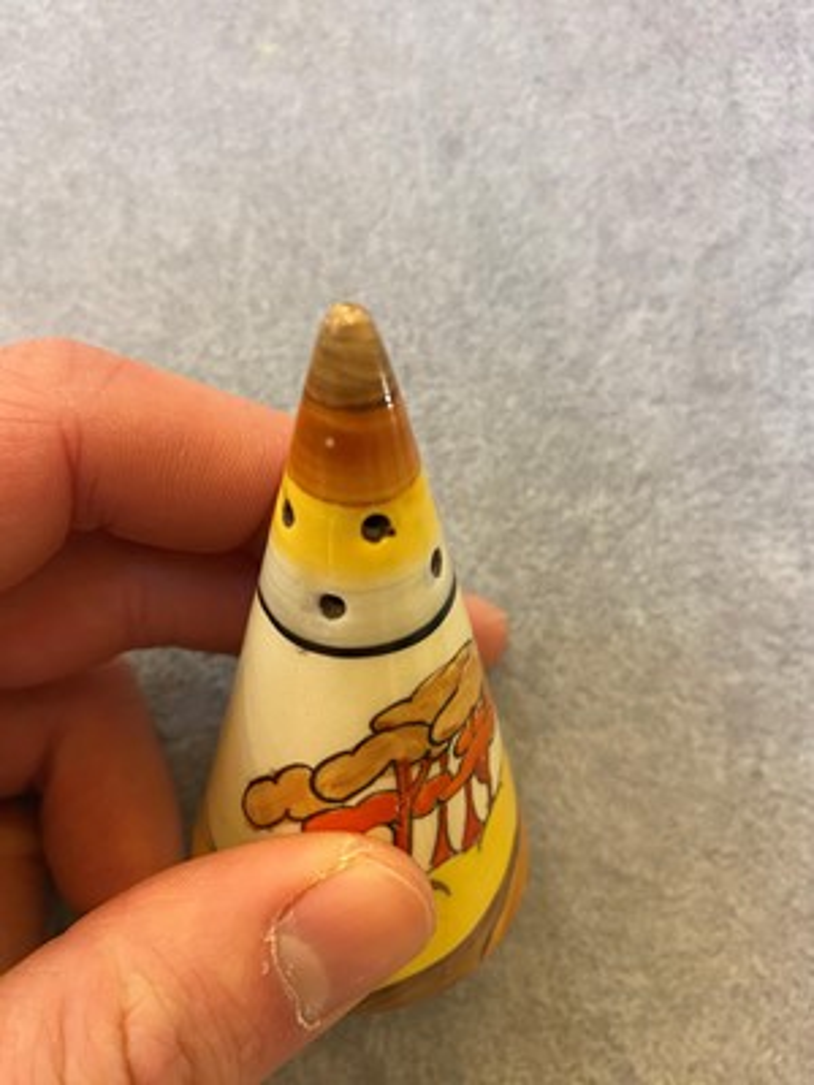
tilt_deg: -84.2
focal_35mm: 26
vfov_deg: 67.3
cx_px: 407
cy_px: 542
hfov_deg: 53.1
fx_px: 815
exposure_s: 1/50
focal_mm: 4.25
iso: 200
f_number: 1.8
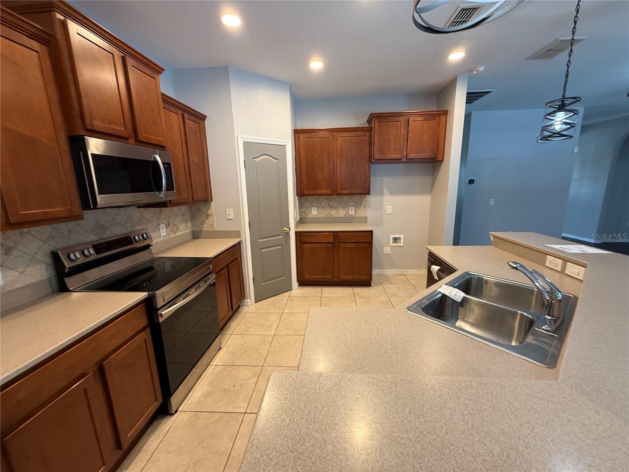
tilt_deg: -10.4
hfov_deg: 102.1
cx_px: 314
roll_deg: +2.0
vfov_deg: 85.7
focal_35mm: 14
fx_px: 254
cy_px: 236
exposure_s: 1/30
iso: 125
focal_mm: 2.22
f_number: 2.2
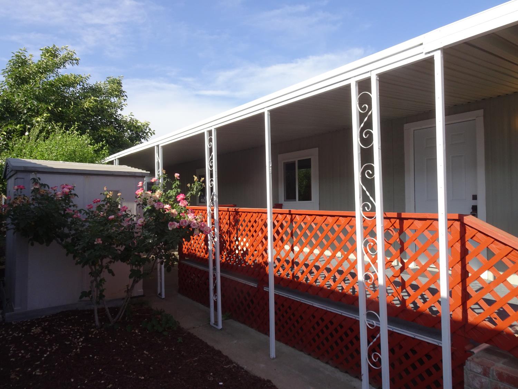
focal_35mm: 24
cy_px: 194
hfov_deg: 71.6
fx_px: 359
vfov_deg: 56.8
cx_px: 259
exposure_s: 1/640
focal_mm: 4.1
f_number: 3.5
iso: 80
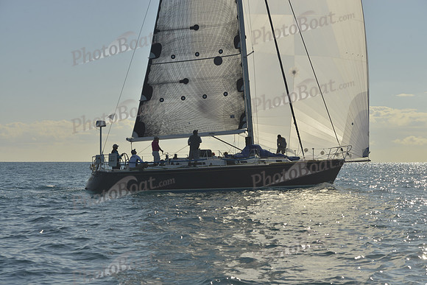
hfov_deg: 28.8
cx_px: 214
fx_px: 830
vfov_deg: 19.5
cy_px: 142
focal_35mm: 70
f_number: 9
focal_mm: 70
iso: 200
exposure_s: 1/640
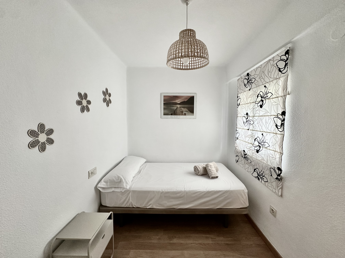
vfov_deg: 85.7
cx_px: 172
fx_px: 140
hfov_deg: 102.1
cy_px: 129
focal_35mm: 14
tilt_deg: -4.5
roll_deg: -0.3
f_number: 2.2
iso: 200
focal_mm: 2.22
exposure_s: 1/99
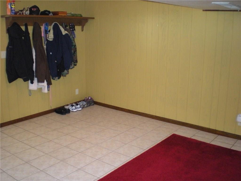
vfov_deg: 37.7
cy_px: 90
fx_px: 265
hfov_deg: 49.0
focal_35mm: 38
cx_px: 120
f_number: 3.1
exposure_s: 1/60
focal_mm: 6.3
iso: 496
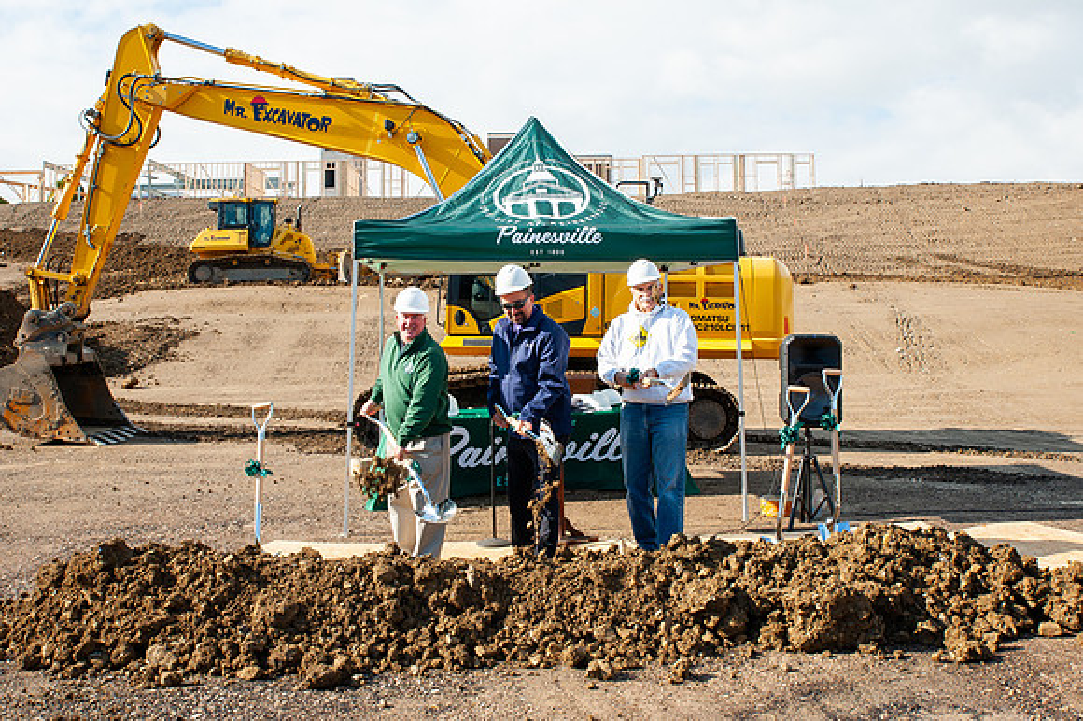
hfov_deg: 50.2
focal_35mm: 38
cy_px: 301
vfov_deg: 34.6
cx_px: 578
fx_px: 1156
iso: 400
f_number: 16
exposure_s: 1/200
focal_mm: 32
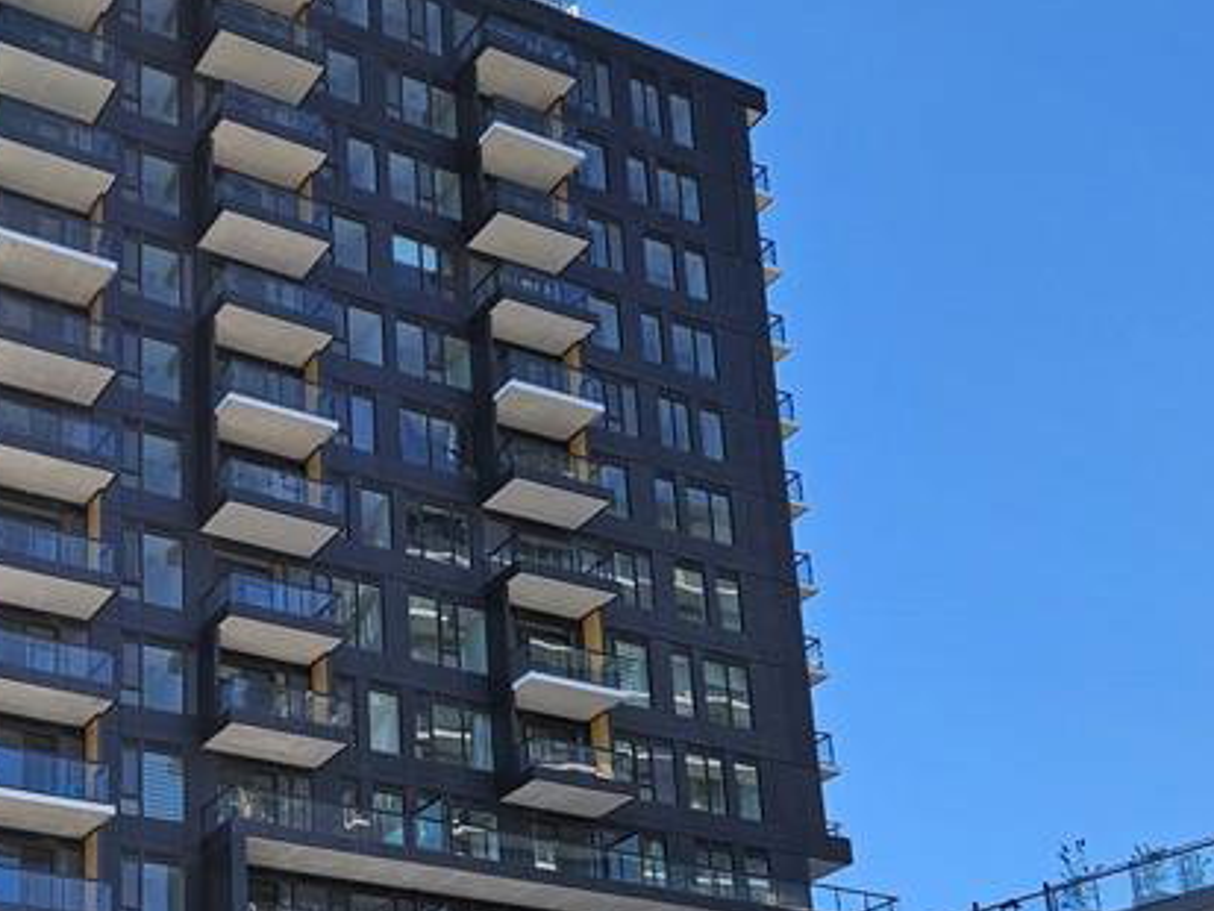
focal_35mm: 57
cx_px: 332
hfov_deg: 33.2
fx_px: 2000
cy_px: 832
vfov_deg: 24.9
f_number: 1.8
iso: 25
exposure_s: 1/1186
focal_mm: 5.4
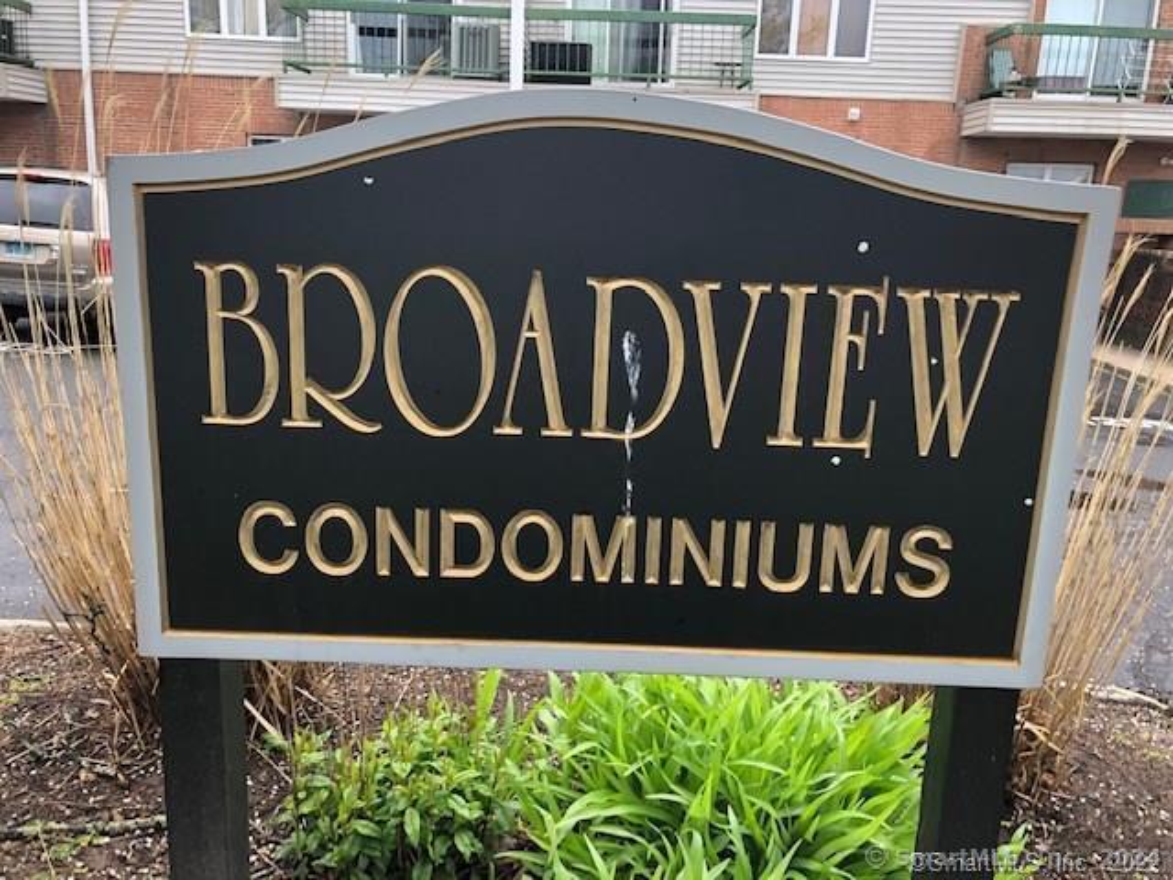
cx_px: 586
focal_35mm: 28
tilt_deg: -14.0
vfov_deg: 49.7
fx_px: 949
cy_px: 440
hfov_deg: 63.4
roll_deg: -2.6
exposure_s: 1/120
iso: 25
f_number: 1.8
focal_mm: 3.99
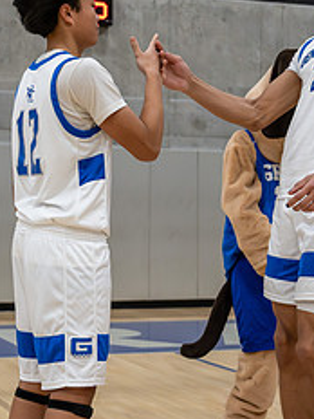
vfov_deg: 21.7
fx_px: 1089
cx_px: 154
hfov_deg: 16.4
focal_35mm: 90
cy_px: 135
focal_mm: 28
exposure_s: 1/1000
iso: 5600
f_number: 2.8
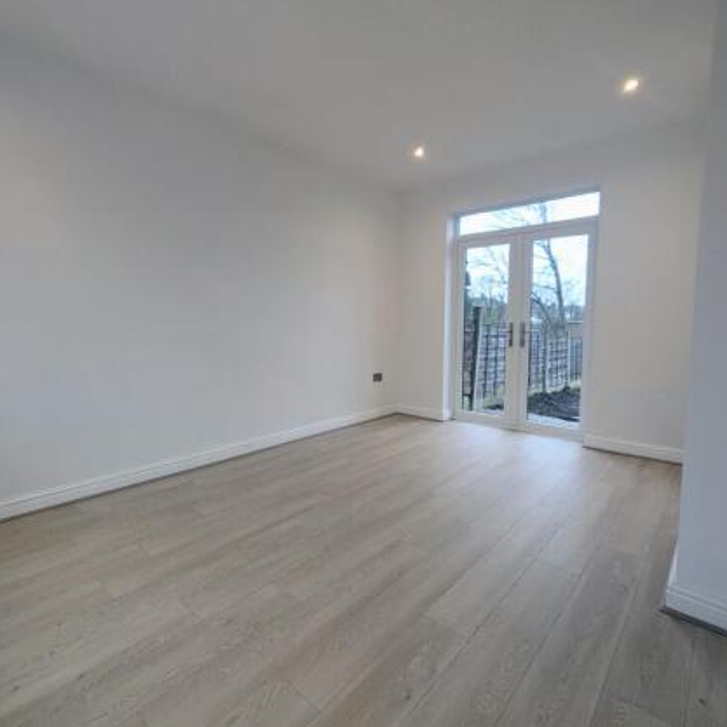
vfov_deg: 87.4
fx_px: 380
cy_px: 350
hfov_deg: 87.4
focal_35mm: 16
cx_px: 349
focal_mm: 1.95
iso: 60
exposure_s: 1/50
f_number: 2.2
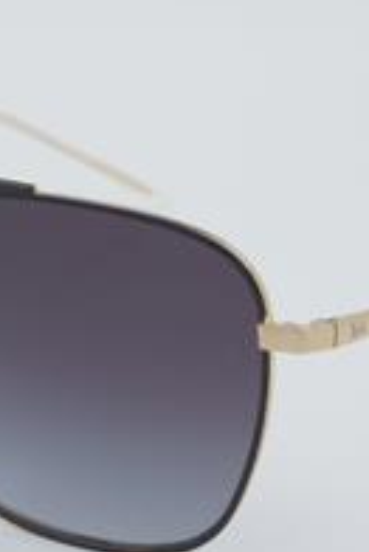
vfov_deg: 12.2
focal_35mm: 168
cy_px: 335
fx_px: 2579
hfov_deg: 8.2
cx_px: 85
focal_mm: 55
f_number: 32
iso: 100
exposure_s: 1/4
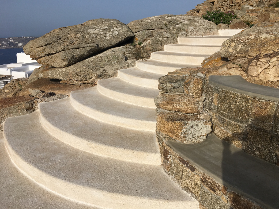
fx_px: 234
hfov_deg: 61.7
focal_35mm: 29
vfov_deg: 48.2
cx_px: 140
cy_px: 104
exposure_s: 1/3663
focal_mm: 4.15
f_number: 2.2
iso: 25
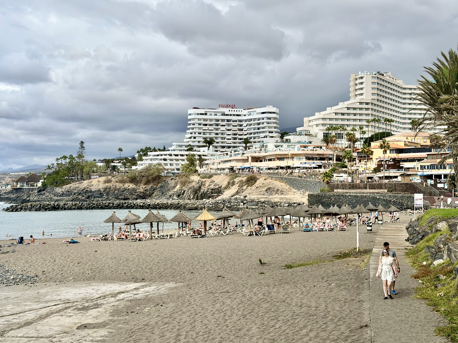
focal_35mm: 48
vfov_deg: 30.3
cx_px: 229
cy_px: 172
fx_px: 635
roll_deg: +0.1
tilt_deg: +1.2
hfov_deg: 39.7
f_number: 1.78
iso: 64
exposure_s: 1/6536
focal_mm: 6.76
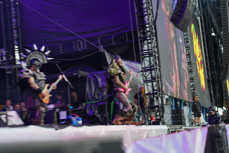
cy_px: 76
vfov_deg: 19.7
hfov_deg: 29.2
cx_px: 114
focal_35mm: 69
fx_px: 439
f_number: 4
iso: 250
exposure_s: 1/125
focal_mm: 69
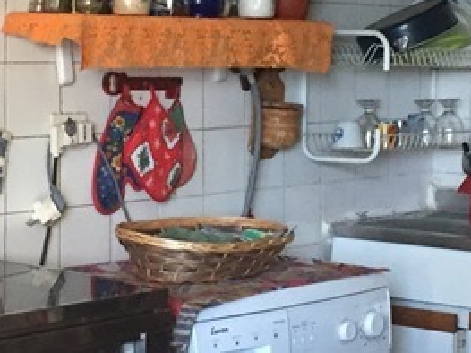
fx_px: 1537
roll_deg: -1.5
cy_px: 131
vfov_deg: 13.1
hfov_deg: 17.4
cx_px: 240
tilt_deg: -2.8
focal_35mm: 113
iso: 320
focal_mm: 4.15
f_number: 2.2
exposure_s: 1/33
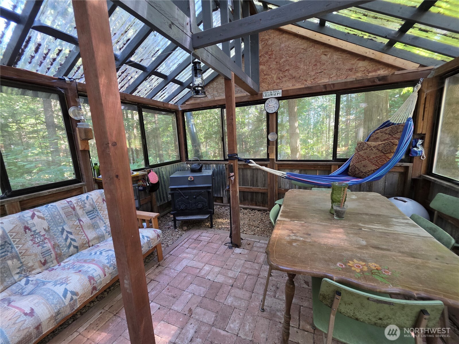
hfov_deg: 106.2
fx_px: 172
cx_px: 230
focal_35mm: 13
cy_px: 172
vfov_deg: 89.9
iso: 320
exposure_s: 1/60
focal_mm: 2.2
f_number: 1.9
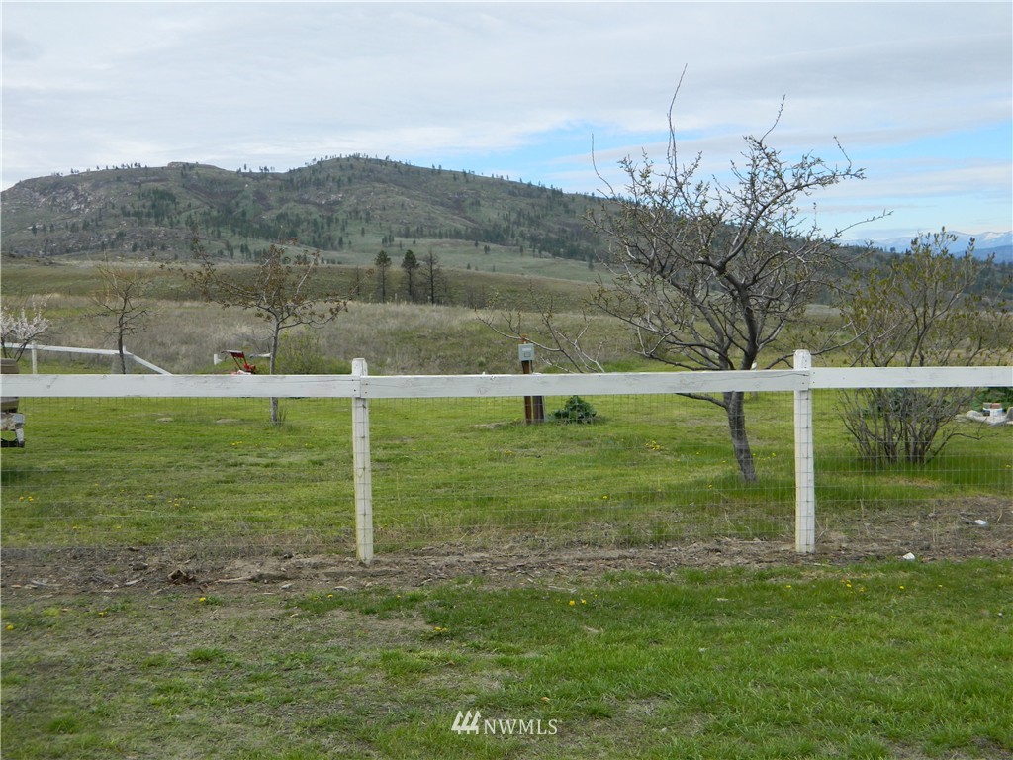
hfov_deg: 45.8
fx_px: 1200
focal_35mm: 41
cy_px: 380
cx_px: 506
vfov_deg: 35.1
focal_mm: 7.3
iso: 80
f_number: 3.5
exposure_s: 1/800
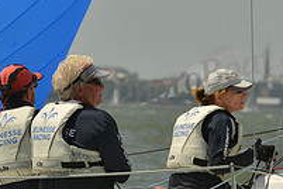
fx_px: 5439
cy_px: 169
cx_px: 41
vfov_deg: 2.0
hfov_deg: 3.0
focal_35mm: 692
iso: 280
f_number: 9
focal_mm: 240
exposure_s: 1/1600
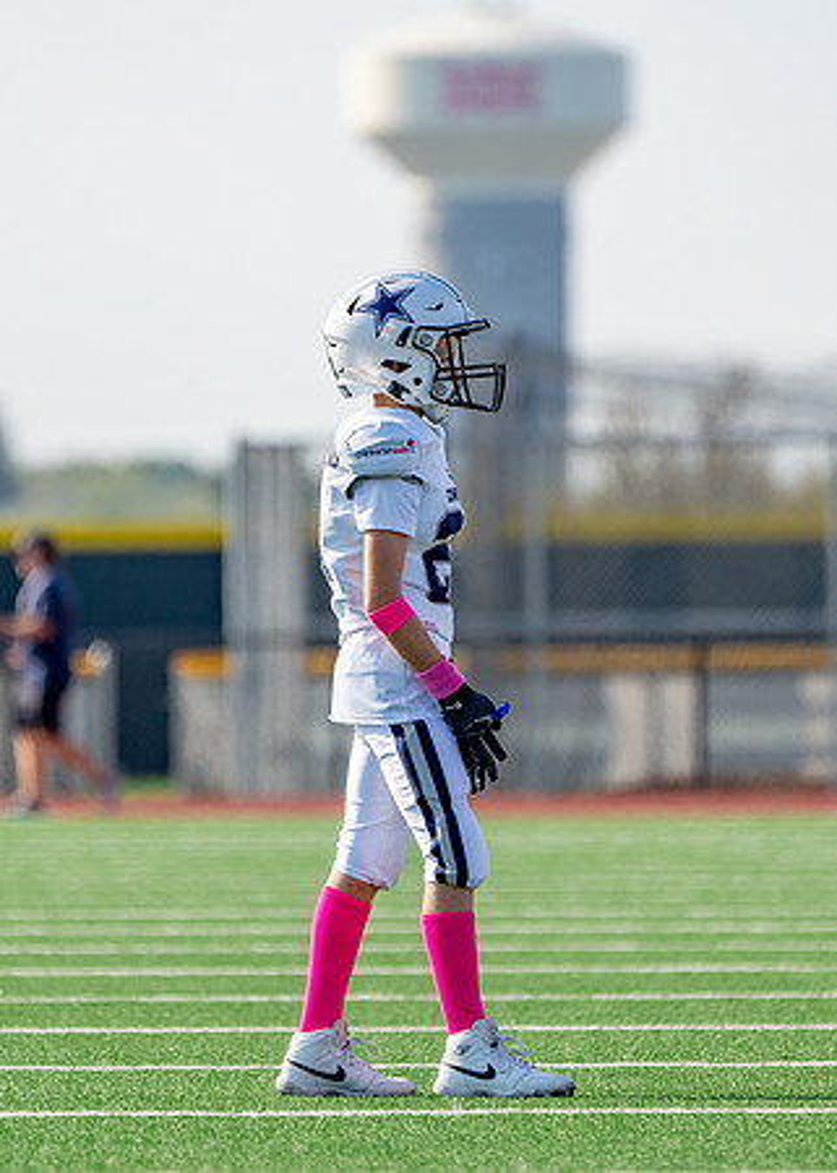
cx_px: 398
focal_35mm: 582
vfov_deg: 3.5
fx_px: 19399
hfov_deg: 2.5
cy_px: 586
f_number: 5.6
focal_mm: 397
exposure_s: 1/1250
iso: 320
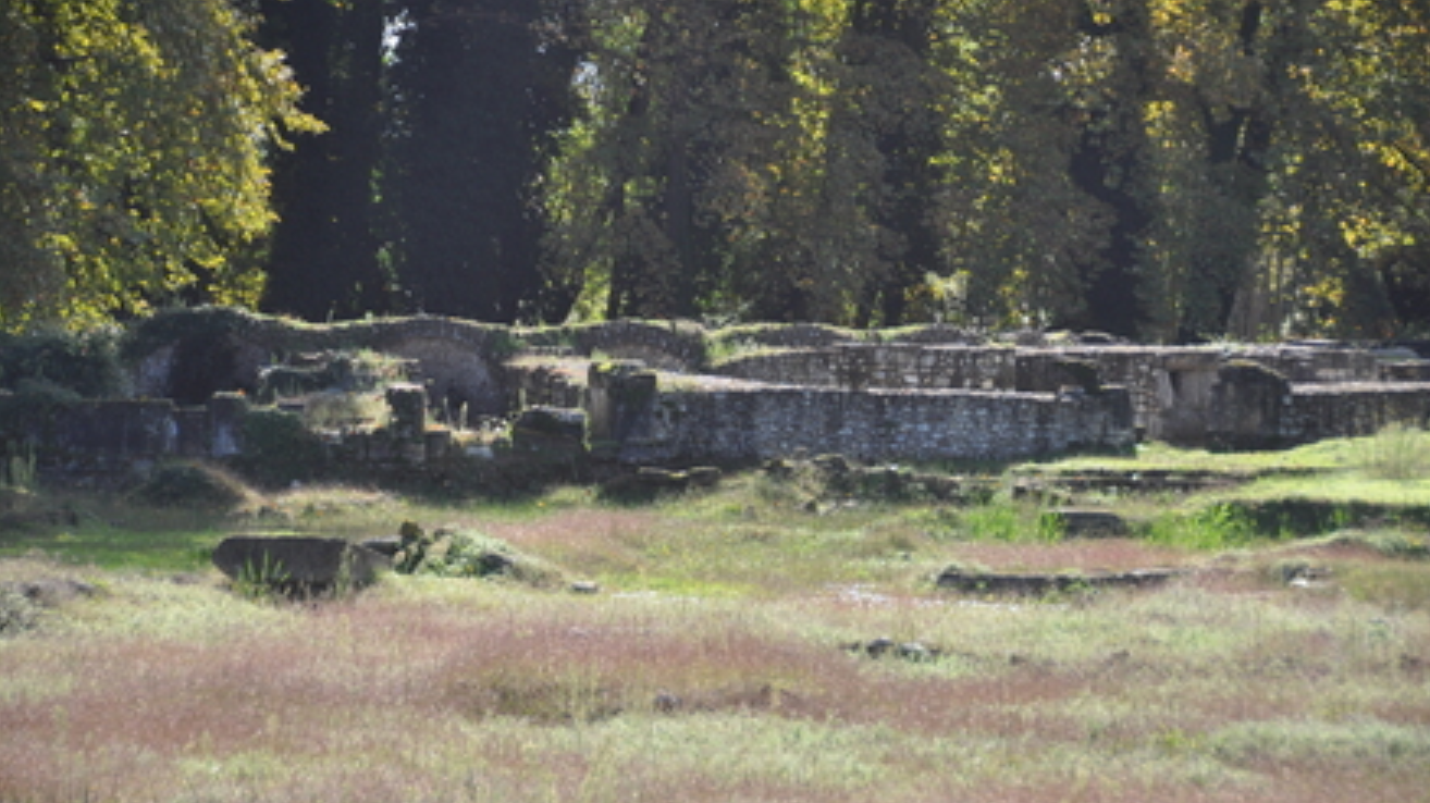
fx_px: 6274
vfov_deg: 7.3
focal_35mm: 166
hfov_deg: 13.0
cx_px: 715
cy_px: 441
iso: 200
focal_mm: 105
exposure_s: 1/400
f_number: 5.3
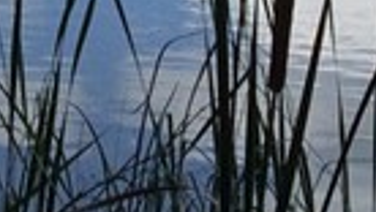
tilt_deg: -1.3
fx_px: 2336
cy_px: -364
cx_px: -311
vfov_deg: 5.0
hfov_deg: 8.8
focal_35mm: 234
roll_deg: -0.8
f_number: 2.2
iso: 32
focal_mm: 4.15
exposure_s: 1/2160
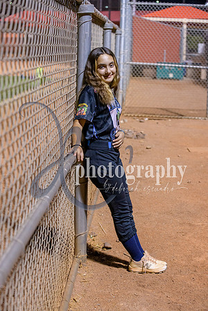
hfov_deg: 19.5
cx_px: 104
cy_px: 156
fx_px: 607
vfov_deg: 28.8
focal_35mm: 70
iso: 4000
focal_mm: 70
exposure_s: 1/250
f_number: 5
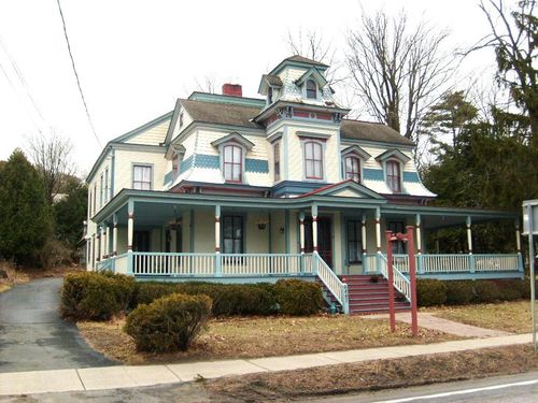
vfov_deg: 40.7
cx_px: 269
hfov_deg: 52.6
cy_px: 202
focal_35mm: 35
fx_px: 544
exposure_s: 1/90
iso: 80
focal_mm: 5.8
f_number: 7.1
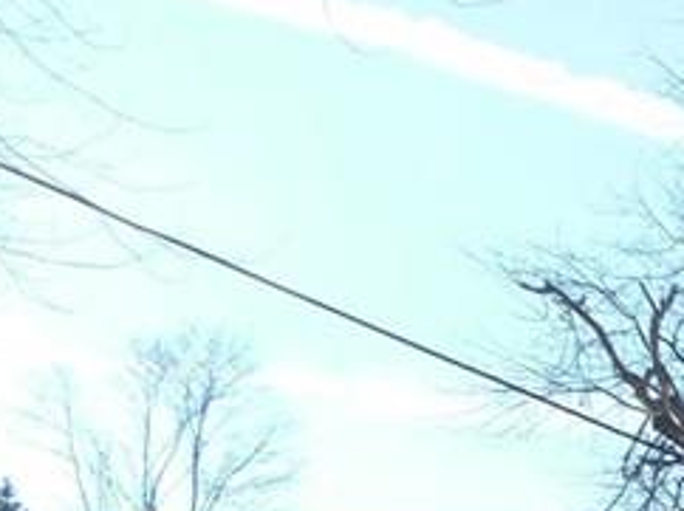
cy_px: 994
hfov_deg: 15.5
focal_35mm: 106
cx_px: 1295
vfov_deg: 12.4
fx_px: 2092
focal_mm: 4.5
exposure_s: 1/640
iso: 125
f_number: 3.3
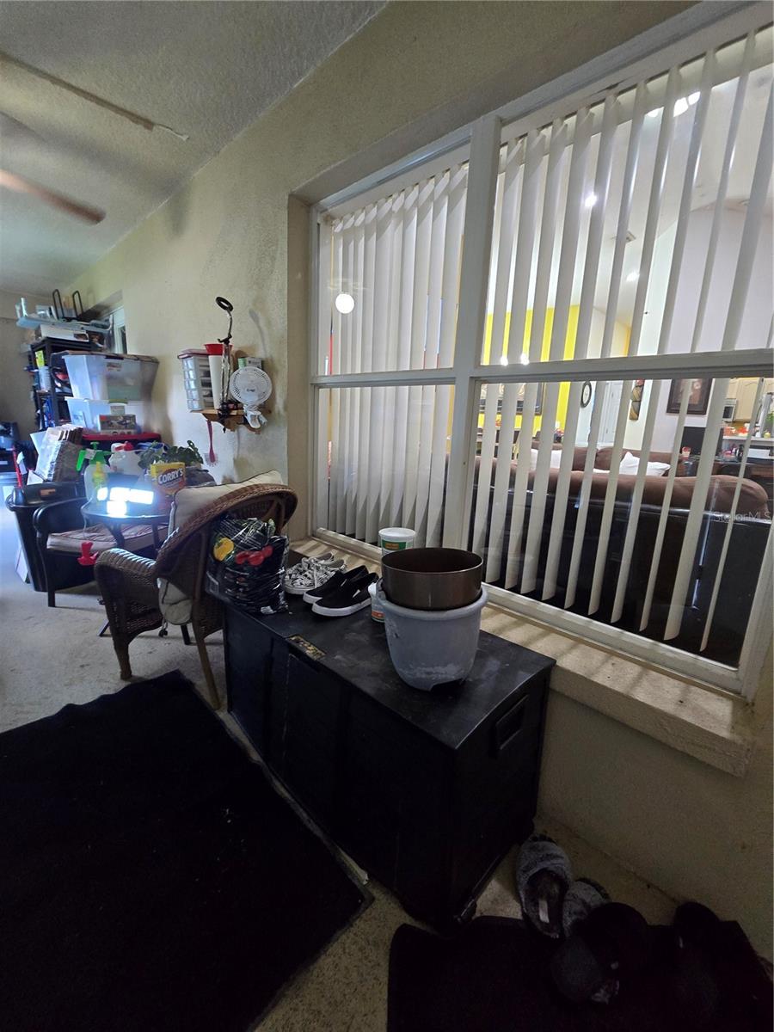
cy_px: 516
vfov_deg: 106.2
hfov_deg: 89.9
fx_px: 388
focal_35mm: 13
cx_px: 387
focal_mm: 2.2
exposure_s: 1/60
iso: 500
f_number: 2.2
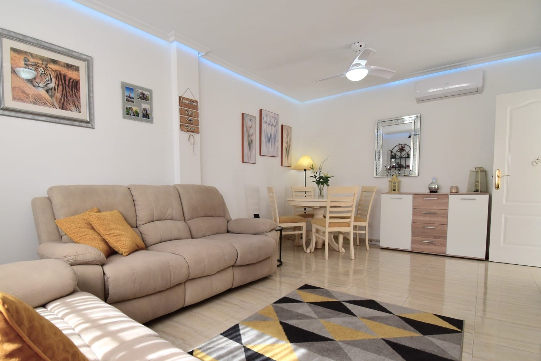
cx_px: 218
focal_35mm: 18
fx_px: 271
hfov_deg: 88.9
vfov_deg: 66.9
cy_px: 213
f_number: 9
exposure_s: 1/100
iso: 400
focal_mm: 10
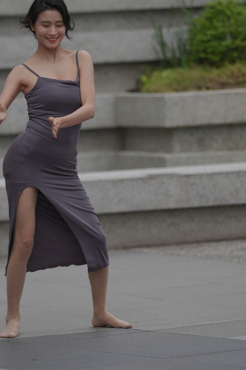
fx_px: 2881
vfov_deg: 7.3
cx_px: 81
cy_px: 155
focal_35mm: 281
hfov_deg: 4.9
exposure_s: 1/400
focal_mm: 135
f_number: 2
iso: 100
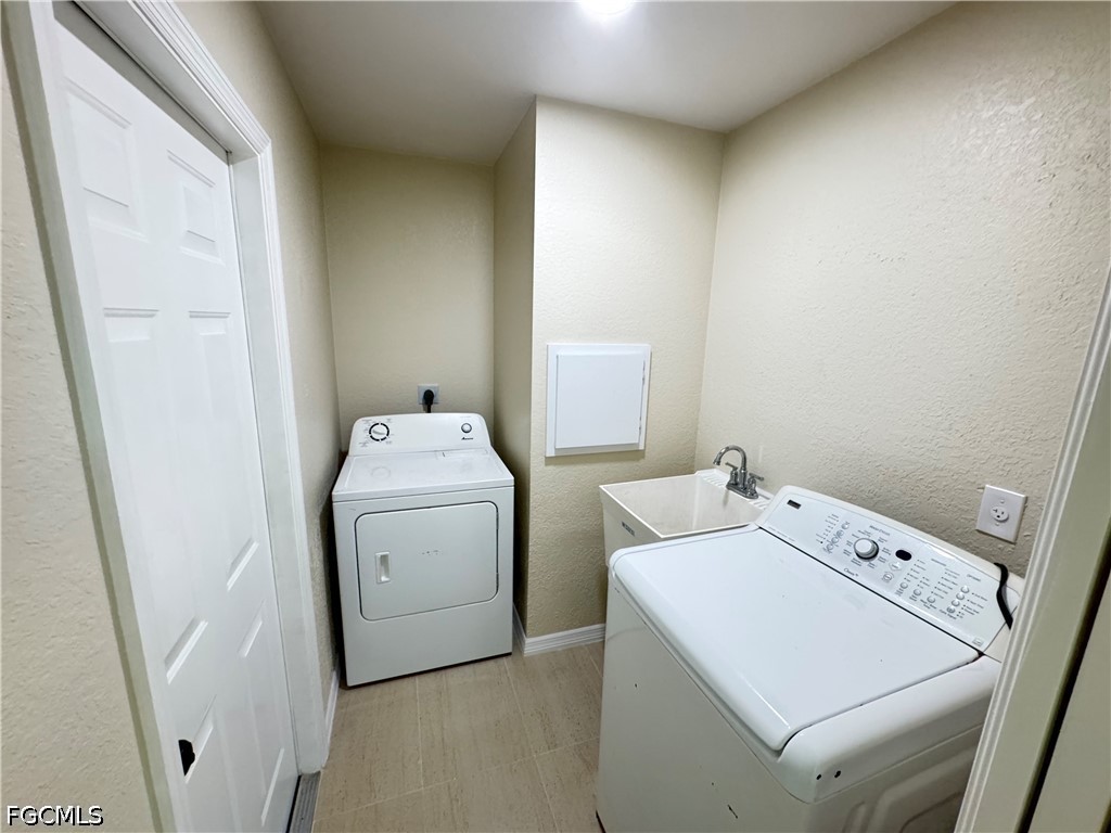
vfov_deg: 85.7
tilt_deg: -12.8
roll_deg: -2.3
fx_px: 449
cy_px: 416
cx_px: 556
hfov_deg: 102.1
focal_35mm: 14
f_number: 2.2
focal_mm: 2.22
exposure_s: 1/60
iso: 400
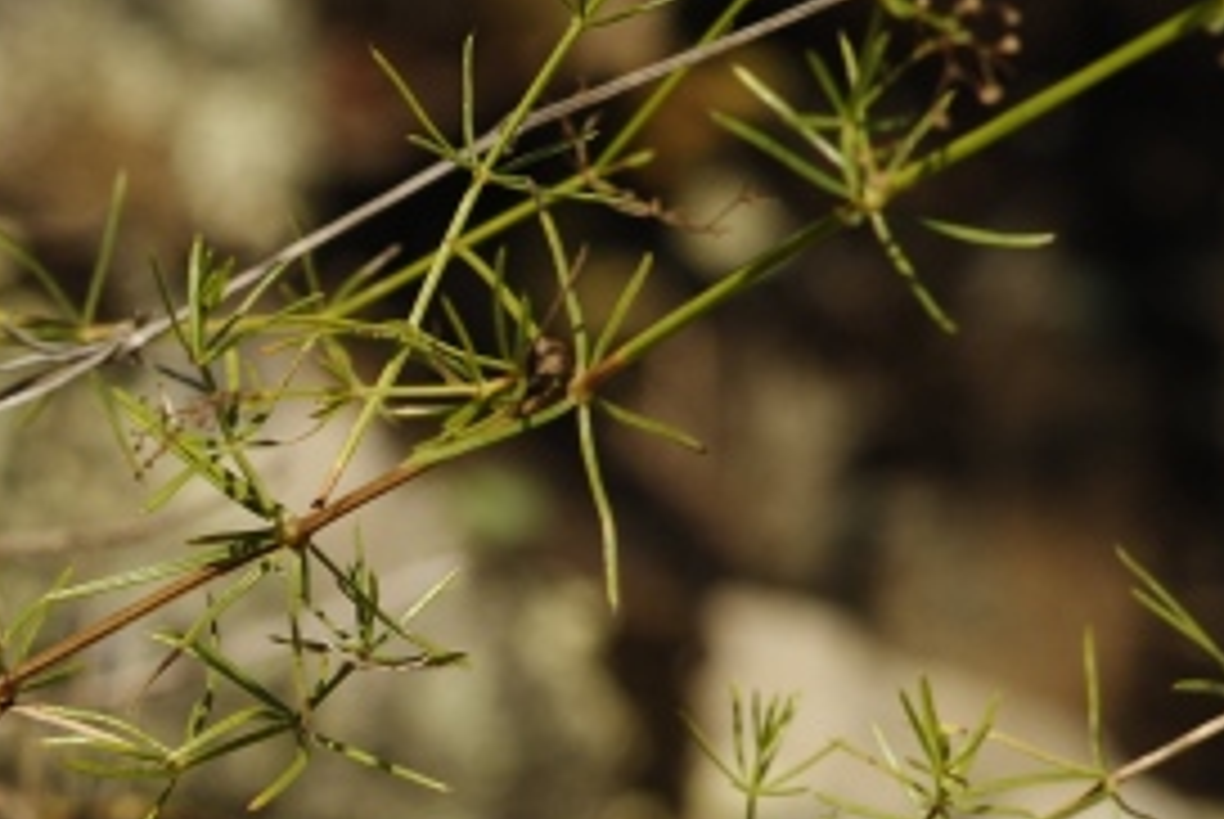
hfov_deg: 5.5
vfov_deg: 3.7
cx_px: -346
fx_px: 12745
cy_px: 950
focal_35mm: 374
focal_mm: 85
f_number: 9
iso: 100
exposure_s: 1/250
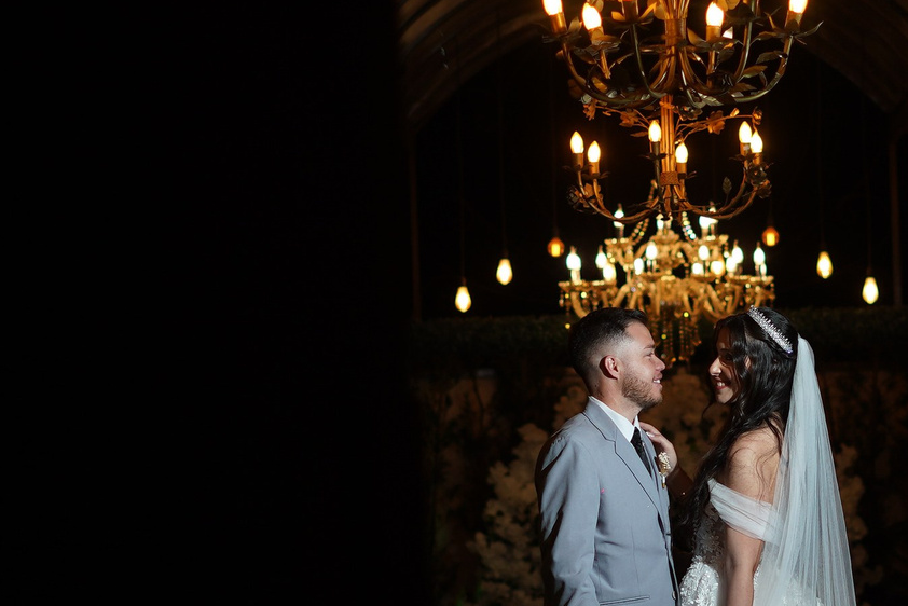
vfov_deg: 9.0
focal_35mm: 152
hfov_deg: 13.5
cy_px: 388
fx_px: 3835
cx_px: 669
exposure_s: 1/250
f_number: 1.8
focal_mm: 50
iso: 100
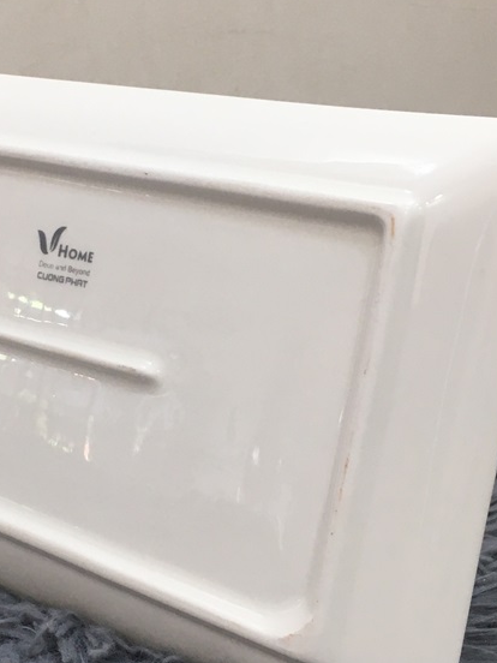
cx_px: 128
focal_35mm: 63
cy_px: 321
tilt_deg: -15.9
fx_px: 1206
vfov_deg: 30.7
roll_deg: -2.1
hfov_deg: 23.1
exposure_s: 1/33
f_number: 2.2
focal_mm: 4.15
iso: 50
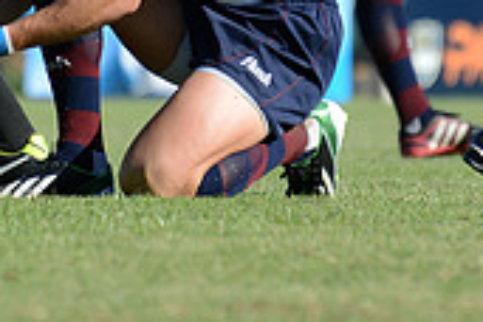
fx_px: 13644
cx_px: 260
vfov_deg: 1.4
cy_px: -202
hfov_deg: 2.0
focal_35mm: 1017
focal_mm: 300
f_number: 5.6
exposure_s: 1/800
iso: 320
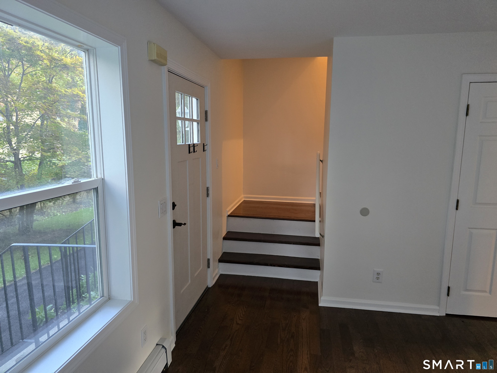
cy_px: 186
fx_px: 330
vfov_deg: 58.9
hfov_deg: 73.9
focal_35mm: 23
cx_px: 248
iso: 800
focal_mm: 6.3
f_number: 1.7
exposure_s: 1/120
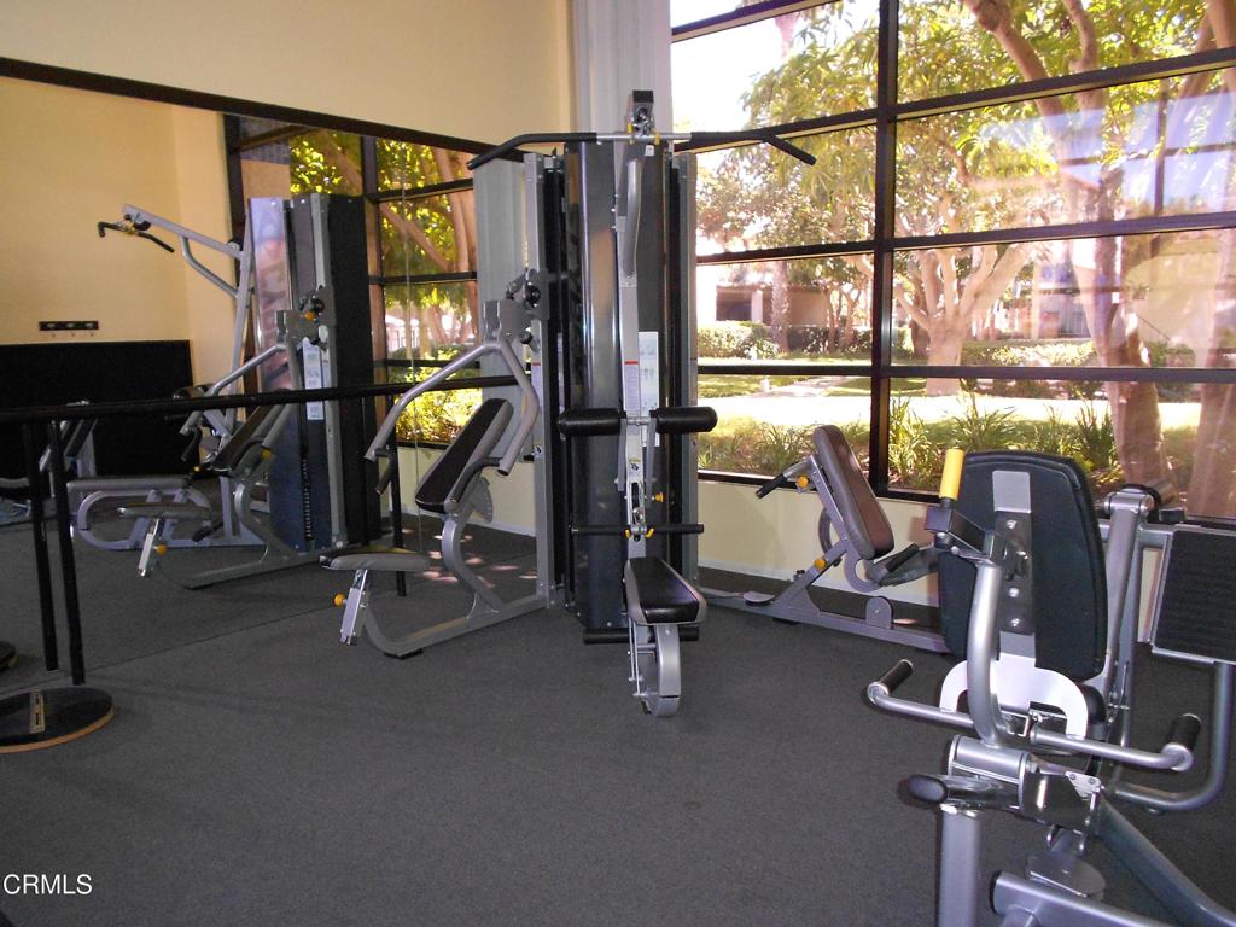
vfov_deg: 53.1
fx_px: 928
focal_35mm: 26
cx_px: 618
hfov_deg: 67.3
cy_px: 464
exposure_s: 1/25
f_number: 3.2
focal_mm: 4.6
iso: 400
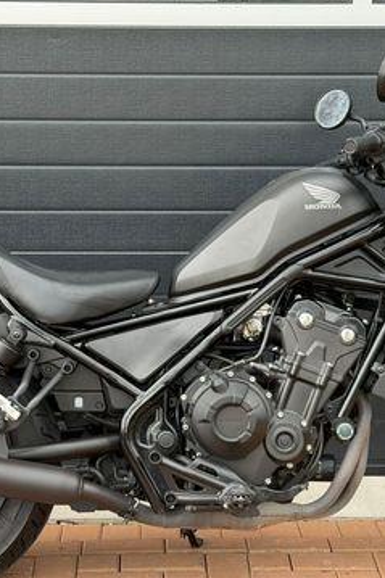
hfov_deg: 15.3
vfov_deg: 22.9
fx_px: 1429
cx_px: 200
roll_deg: -0.5
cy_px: 333
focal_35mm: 89
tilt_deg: -14.4
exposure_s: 1/219
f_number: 1.78
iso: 64
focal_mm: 6.76
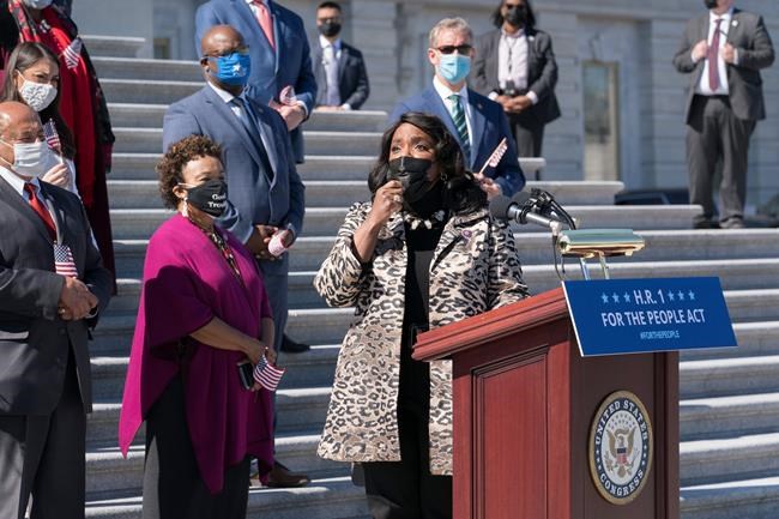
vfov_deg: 8.8
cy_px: 260
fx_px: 3375
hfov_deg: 13.2
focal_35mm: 156
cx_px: 390
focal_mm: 156
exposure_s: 1/1600
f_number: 8
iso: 1000
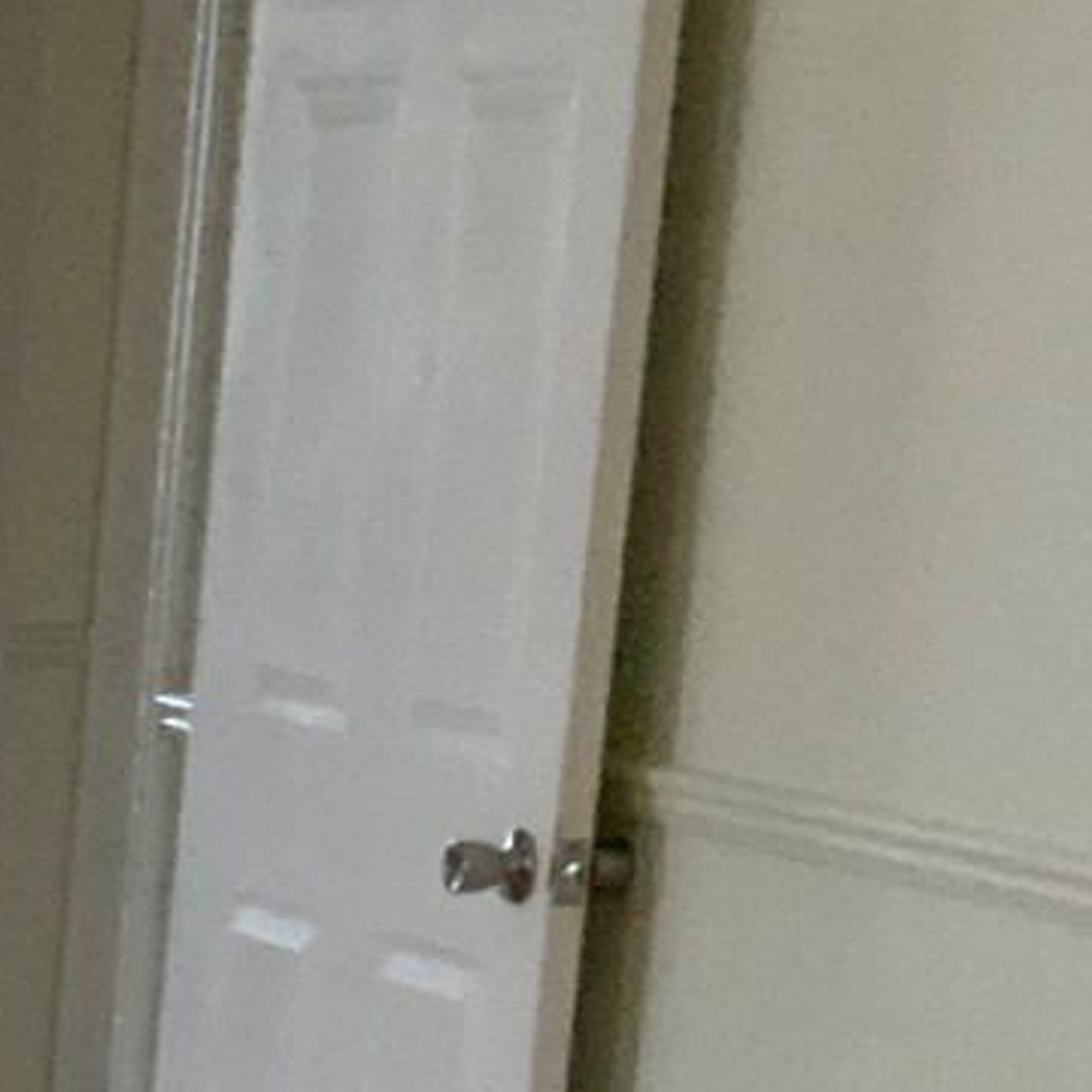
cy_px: 1589
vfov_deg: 11.5
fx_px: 5211
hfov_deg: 10.3
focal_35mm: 146
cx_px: -1574
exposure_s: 1/60
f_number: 1.8
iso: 250
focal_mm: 3
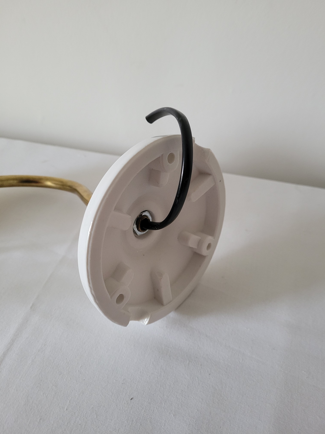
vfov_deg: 67.3
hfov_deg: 53.1
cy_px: 217
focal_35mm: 26
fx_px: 325
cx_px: 162
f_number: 1.8
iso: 640
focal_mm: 5.4
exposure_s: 1/50
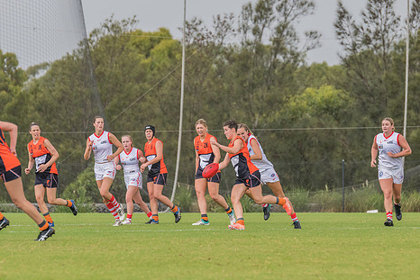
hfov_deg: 4.7
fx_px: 5076
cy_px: 155
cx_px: 203
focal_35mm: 435
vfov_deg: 3.2
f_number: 6.3
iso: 800
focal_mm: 300
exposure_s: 1/1250
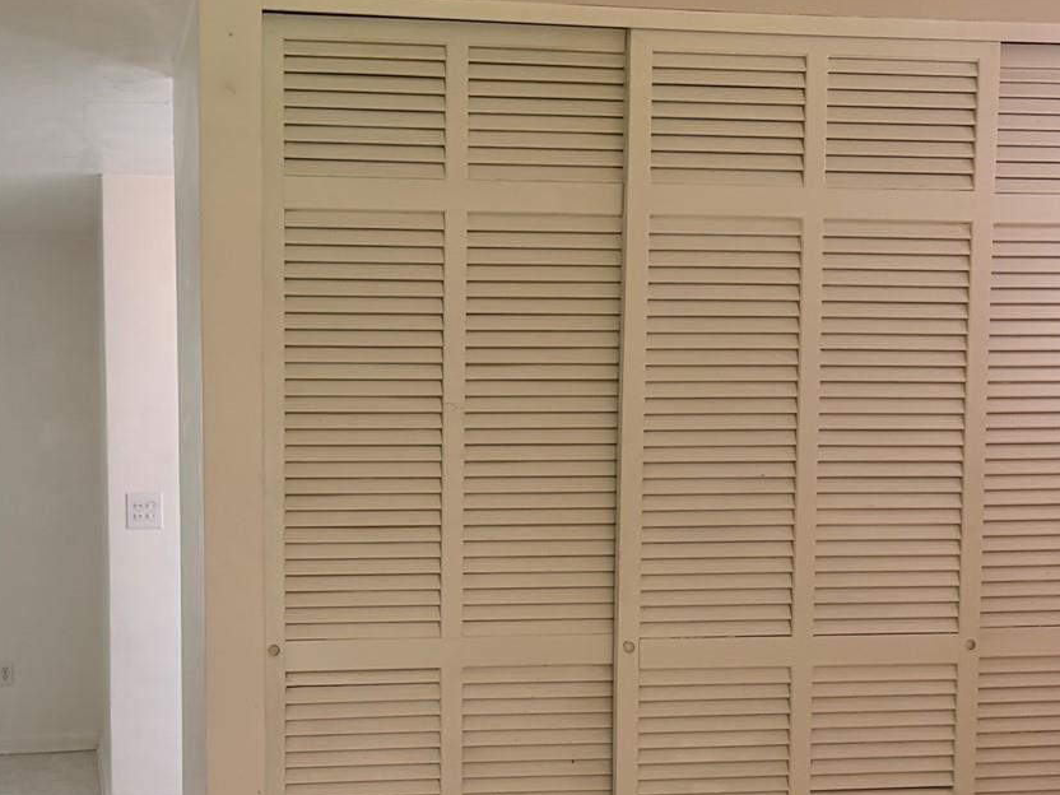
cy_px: 576
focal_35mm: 50
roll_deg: +1.6
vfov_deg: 28.8
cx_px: 297
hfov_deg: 37.5
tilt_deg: -4.9
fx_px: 1531
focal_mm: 5.96
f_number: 1.6
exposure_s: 1/179
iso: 125
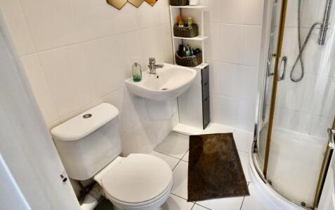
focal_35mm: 21
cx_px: 219
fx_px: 192
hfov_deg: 80.0
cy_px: 81
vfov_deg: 56.7
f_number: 5
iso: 1600
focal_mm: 10
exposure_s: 1/100
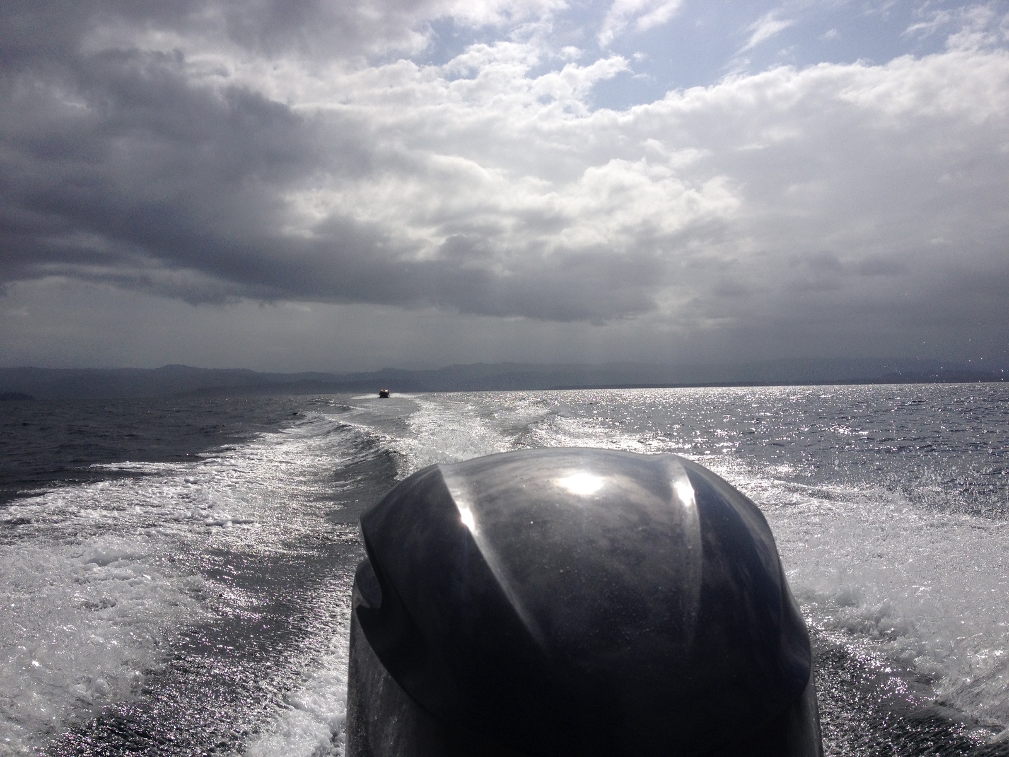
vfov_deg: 40.7
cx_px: 504
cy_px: 378
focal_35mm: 35
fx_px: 1020
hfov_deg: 52.6
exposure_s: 1/9259
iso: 50
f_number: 2.4
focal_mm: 4.28
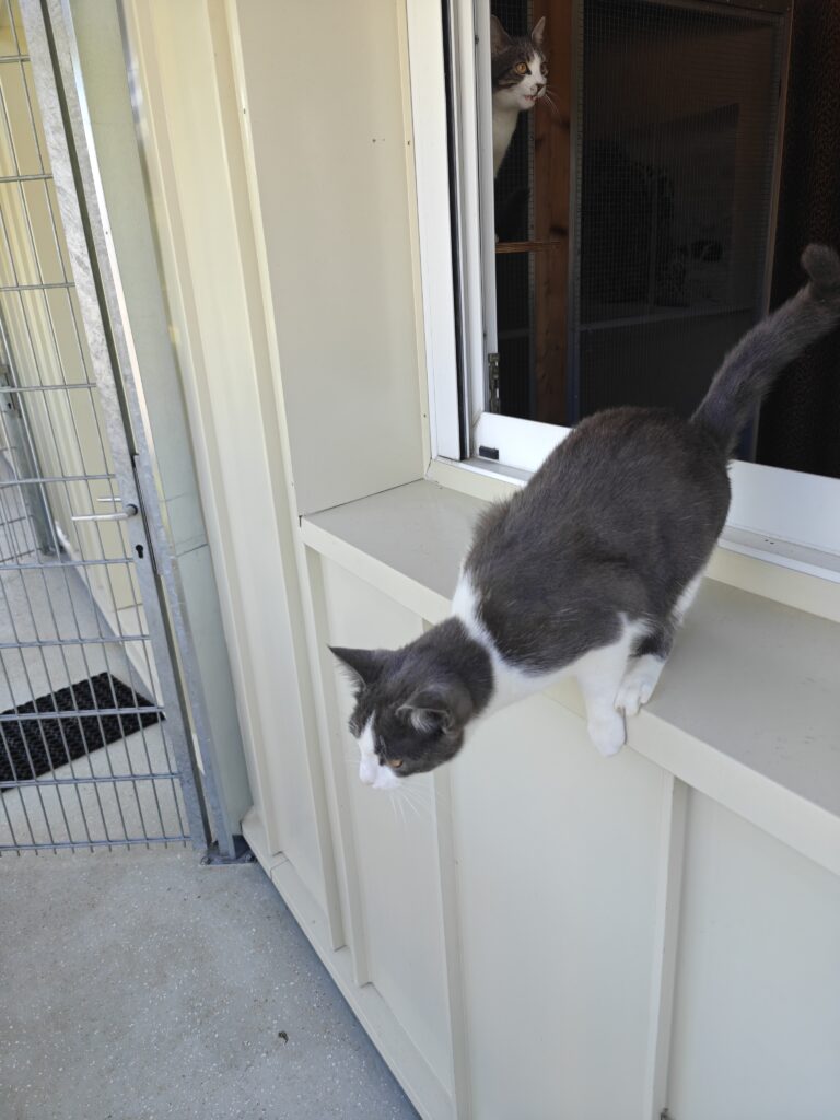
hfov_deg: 58.9
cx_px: 420
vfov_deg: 73.9
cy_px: 560
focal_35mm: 23
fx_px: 744
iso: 250
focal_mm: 6.06
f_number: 1.6
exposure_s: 1/500
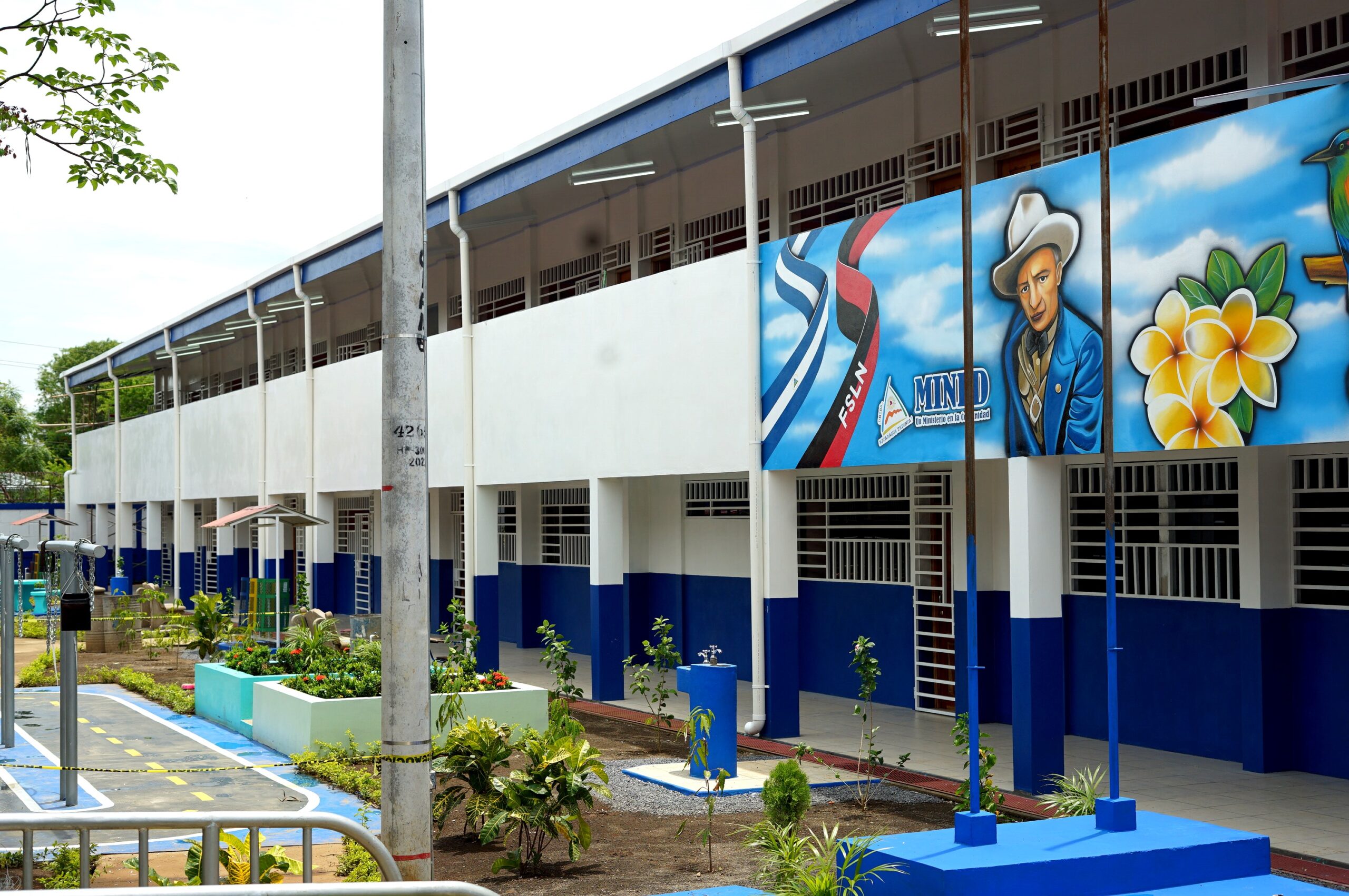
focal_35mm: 50
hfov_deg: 39.6
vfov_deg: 26.9
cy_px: 448
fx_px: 1872
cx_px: 674
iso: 100
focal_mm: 50
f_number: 4.5
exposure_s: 1/500
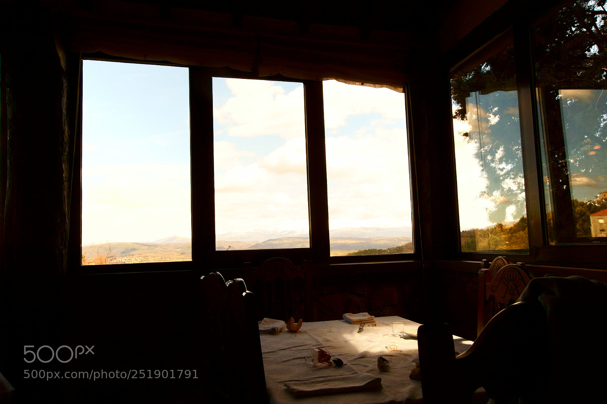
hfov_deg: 62.0
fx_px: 506
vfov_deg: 43.6
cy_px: 202
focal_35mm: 30
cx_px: 304
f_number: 14
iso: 125
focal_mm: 20
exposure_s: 1/60
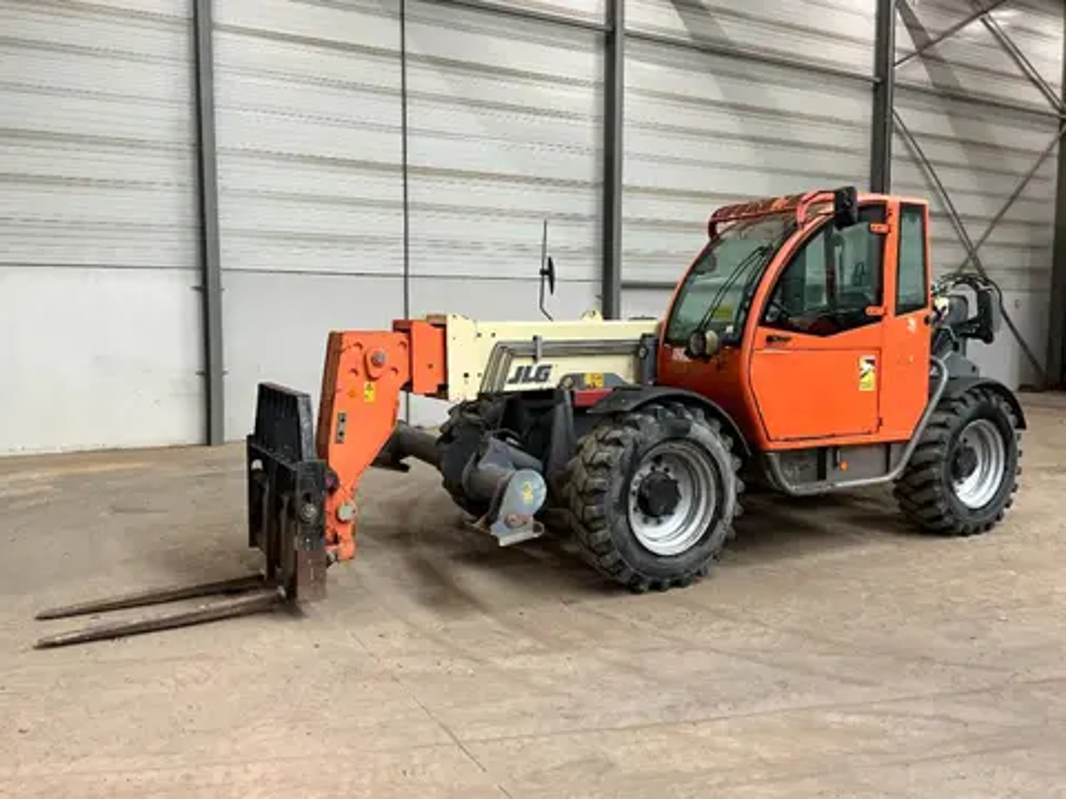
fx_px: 893
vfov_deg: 48.2
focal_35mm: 29
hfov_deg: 61.7
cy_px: 400
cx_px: 533
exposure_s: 1/60
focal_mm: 3
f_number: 1.8
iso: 100
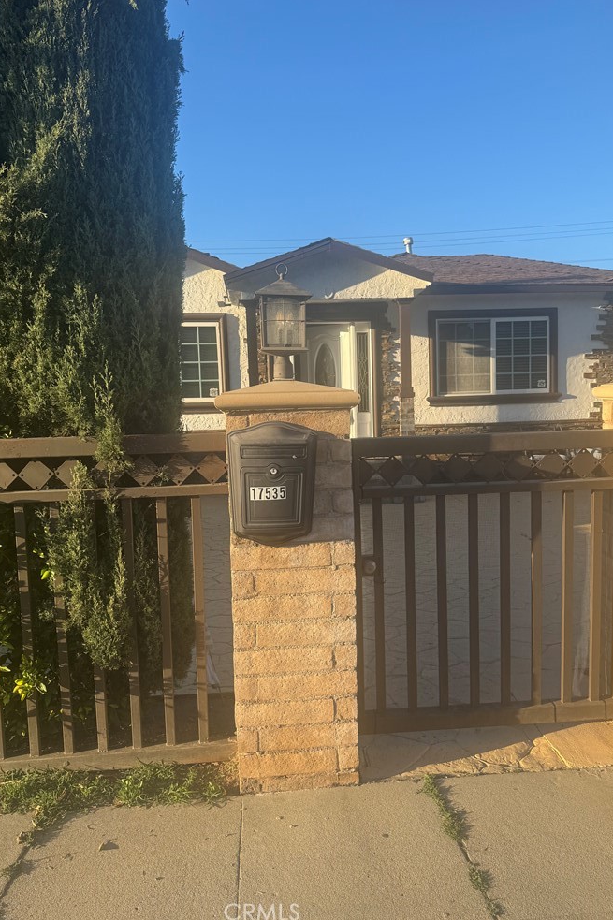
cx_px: 335
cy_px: 446
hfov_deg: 49.5
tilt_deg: -3.9
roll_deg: +2.6
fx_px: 664
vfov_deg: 69.4
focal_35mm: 26
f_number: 1.78
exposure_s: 1/1637
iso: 80
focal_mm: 6.76
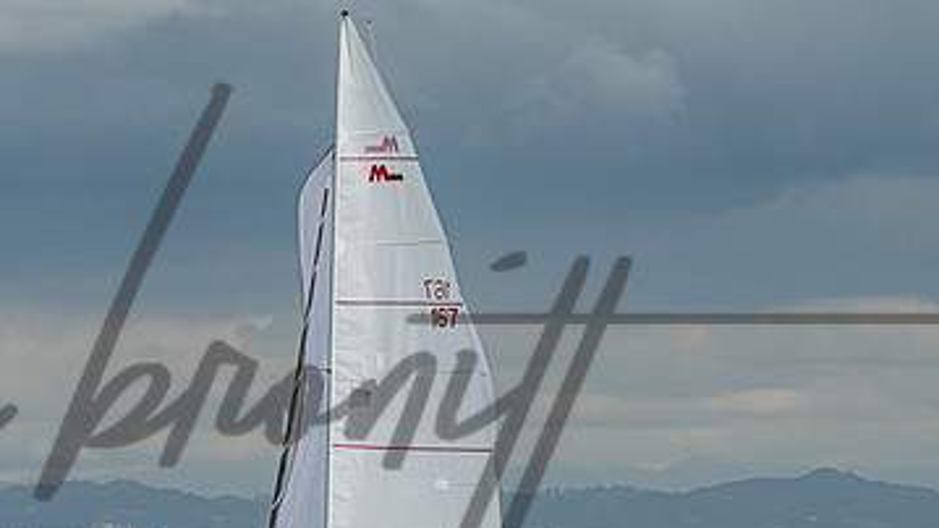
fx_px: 7346
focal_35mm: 295
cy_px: 252
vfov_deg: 4.1
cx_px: 414
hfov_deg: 7.3
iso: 320
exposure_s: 1/2000
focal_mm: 130
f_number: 10
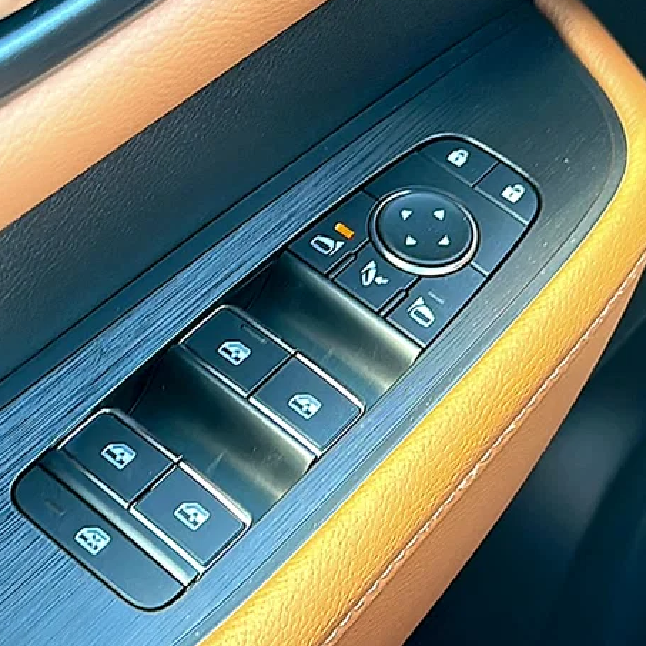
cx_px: 304
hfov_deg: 30.6
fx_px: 1182
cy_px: 353
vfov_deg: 30.5
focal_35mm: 56
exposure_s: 1/80
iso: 125
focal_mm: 6.86
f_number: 1.78
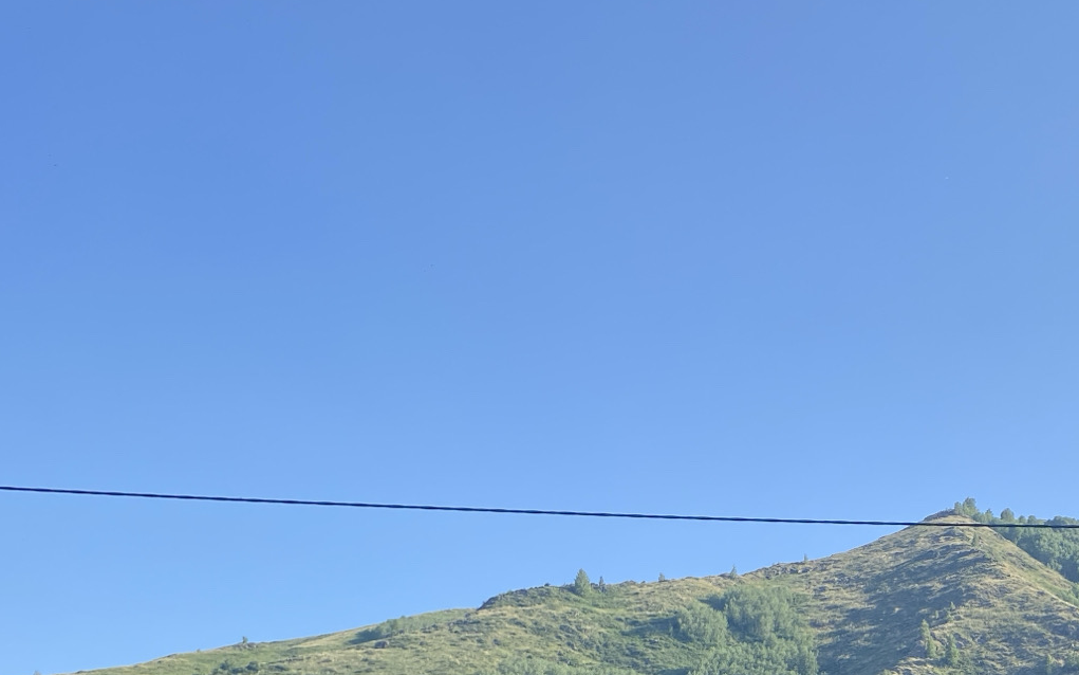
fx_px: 1588
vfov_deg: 23.0
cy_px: 685
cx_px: 969
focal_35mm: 54
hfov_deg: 35.4
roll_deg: -1.0
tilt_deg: +14.4
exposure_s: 1/1629
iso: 32
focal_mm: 4.25
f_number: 1.8
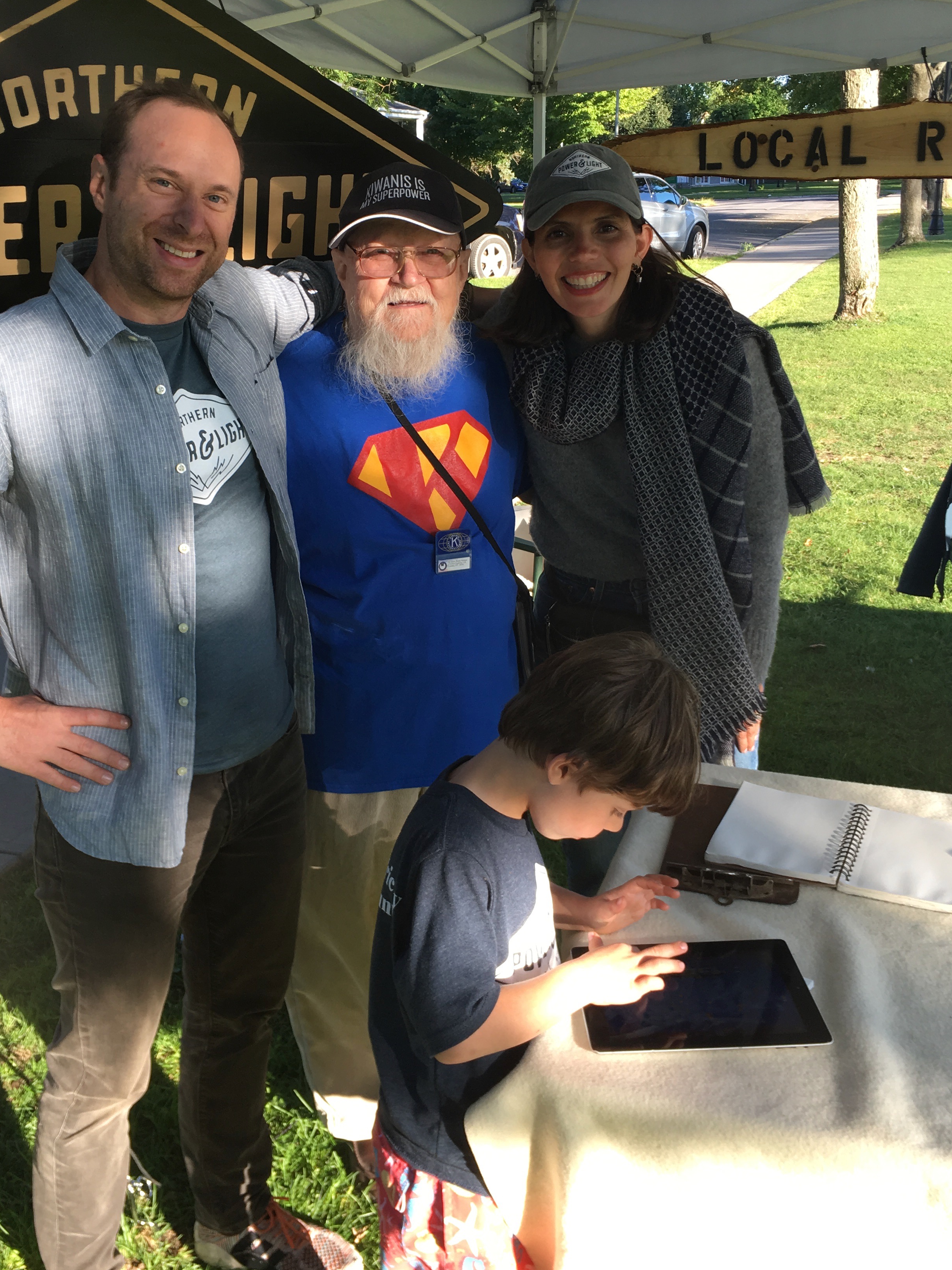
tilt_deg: -13.6
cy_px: 558
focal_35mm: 36
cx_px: 425
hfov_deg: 39.6
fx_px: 1320
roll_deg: +2.6
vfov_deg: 51.2
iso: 25
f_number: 2.2
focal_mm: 4.15
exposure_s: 1/158
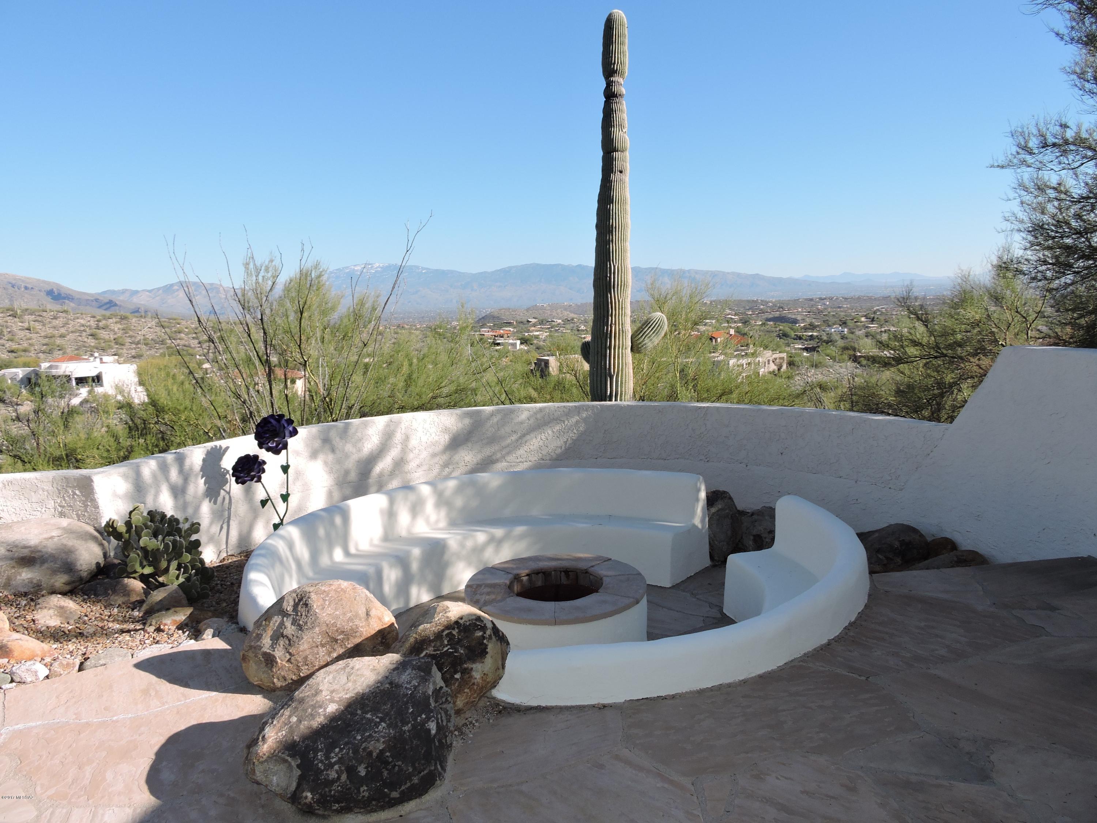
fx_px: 761
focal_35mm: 24
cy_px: 412
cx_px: 548
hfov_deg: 71.6
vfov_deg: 56.8
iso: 100
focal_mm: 4.3
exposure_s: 1/800
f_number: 3.3
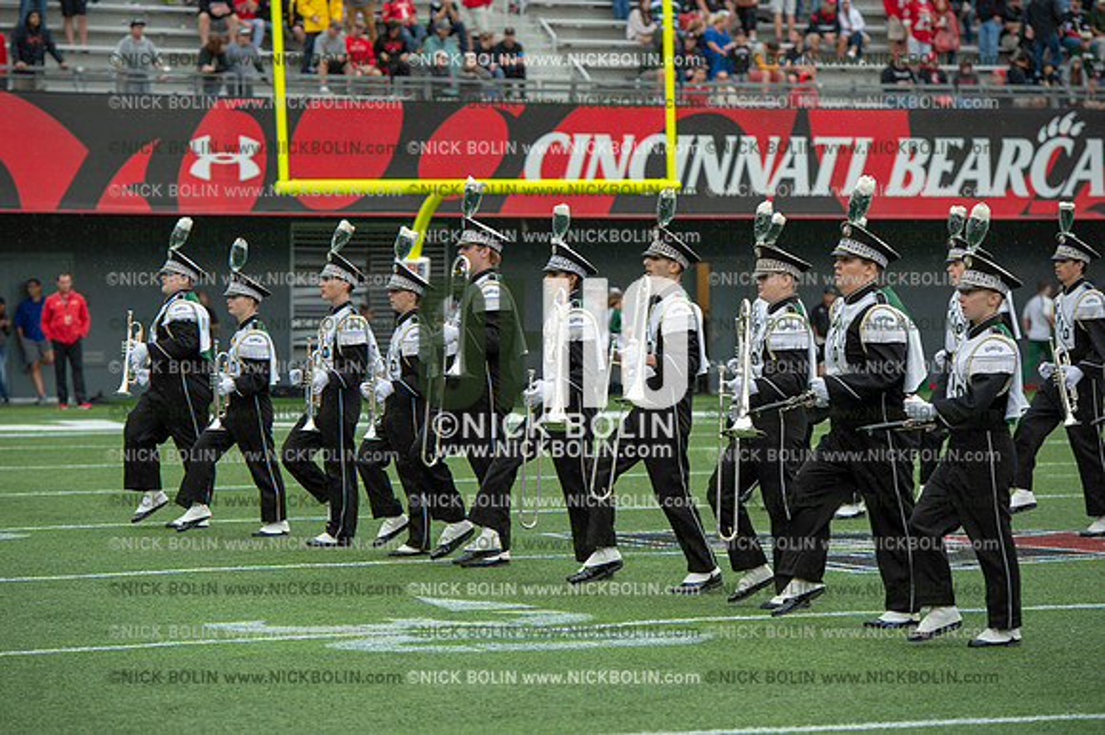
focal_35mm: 145
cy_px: 368
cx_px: 552
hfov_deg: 14.2
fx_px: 4448
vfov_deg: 9.5
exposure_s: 1/500
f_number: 4
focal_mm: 145
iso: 400
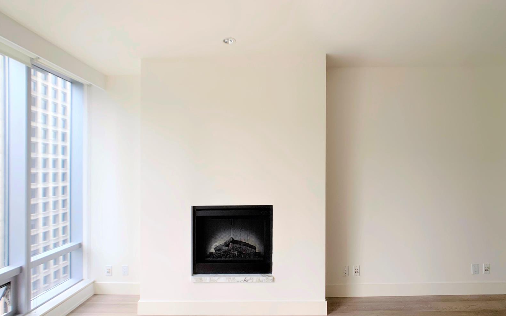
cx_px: 256
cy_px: 182
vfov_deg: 44.4
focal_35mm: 28
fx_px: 386
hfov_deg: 66.5
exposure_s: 1/121
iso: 50
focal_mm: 4.25
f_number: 1.8
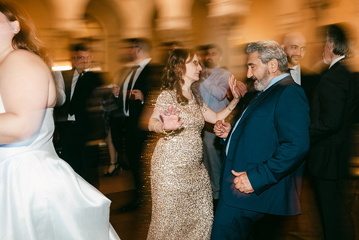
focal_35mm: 35
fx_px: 349
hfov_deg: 54.4
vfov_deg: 37.9
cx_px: 180
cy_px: 120
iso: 1250
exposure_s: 1/15
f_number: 3.2
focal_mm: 35
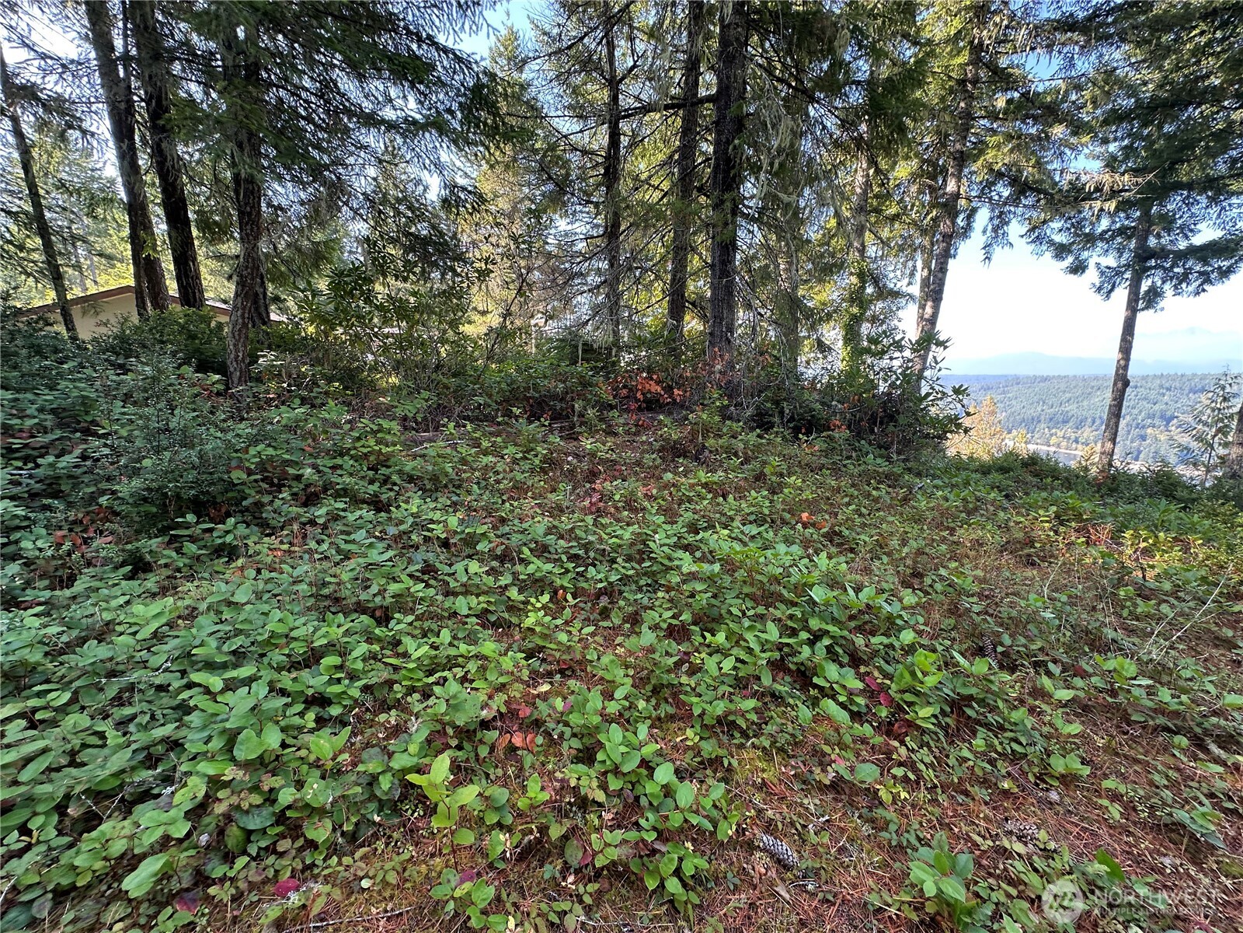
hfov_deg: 102.1
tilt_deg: -9.1
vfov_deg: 85.7
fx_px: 503
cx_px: 622
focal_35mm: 14
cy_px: 466
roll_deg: +0.4
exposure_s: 1/99
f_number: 2.2
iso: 40
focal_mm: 2.22
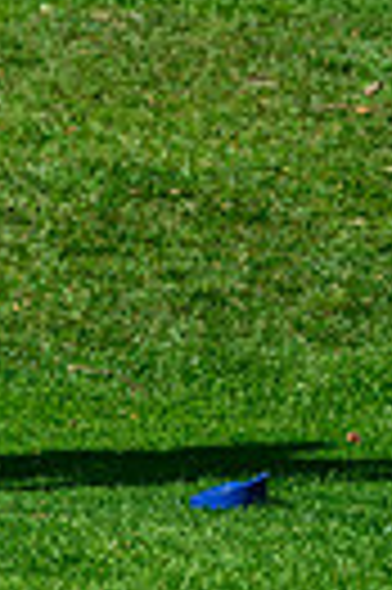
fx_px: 8728
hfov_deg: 2.5
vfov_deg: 3.9
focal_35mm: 533
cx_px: -743
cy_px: -187
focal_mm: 120
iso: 500
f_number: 5.6
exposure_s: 1/1600
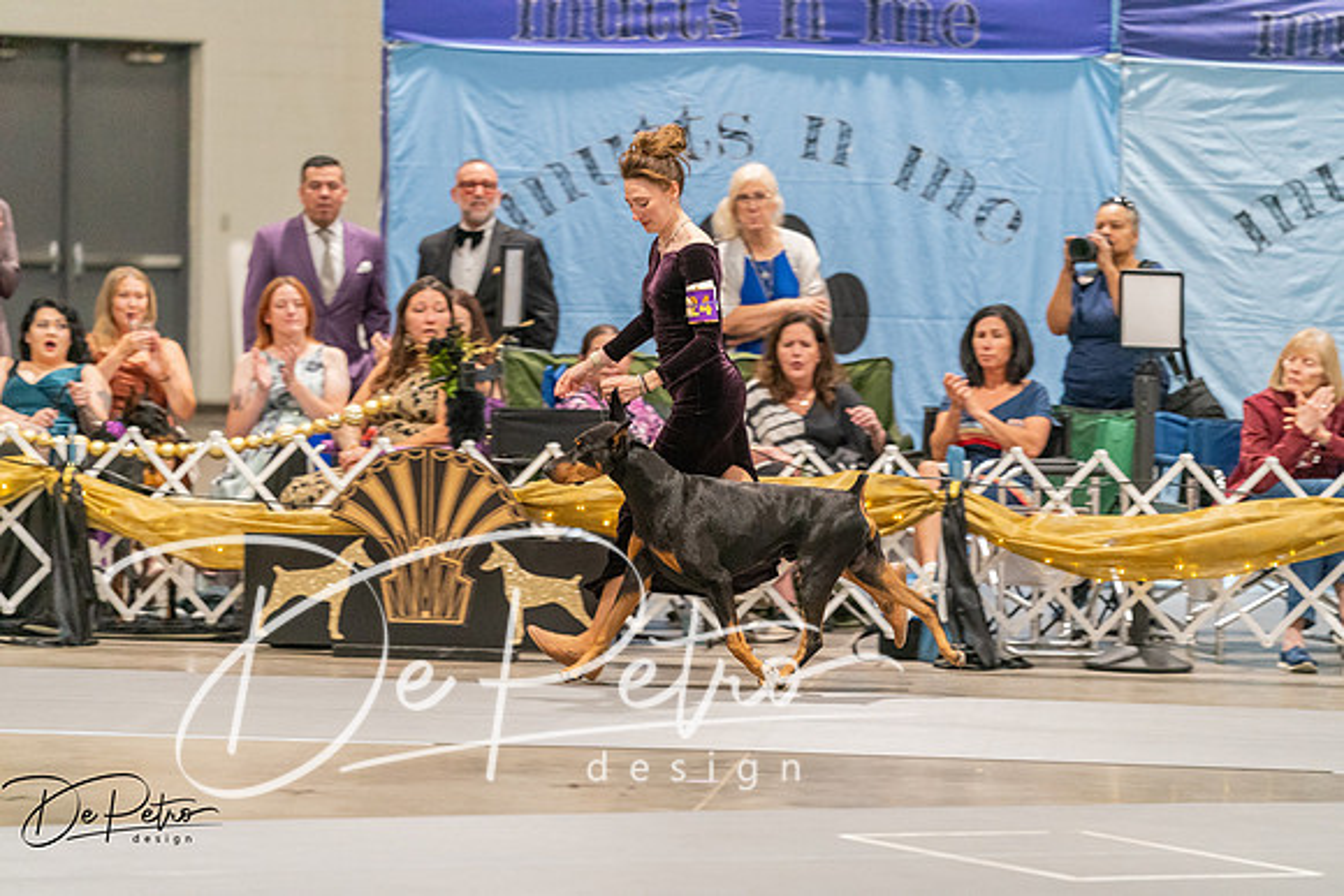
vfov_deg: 7.2
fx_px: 7169
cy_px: 448
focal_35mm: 192
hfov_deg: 10.7
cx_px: 672
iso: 6400
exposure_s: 1/250
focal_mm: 192
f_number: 2.8
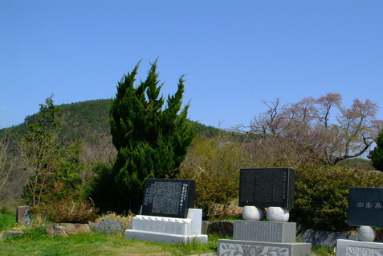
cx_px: 276
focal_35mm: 44
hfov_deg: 43.4
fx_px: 468
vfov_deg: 30.1
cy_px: 188
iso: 800
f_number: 13
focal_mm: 20
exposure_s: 1/750
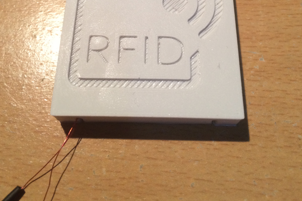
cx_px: 150
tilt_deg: -63.8
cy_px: 6
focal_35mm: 41
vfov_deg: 30.6
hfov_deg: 47.4
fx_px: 344
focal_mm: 4.15
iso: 250
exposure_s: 1/33
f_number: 2.2
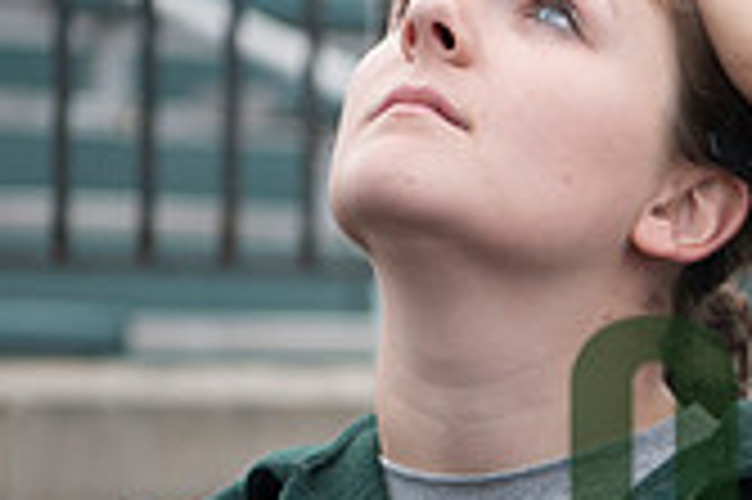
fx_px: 5071
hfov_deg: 8.4
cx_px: 910
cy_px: 529
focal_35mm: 243
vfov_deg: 5.6
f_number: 3.2
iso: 500
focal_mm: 70
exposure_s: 1/320
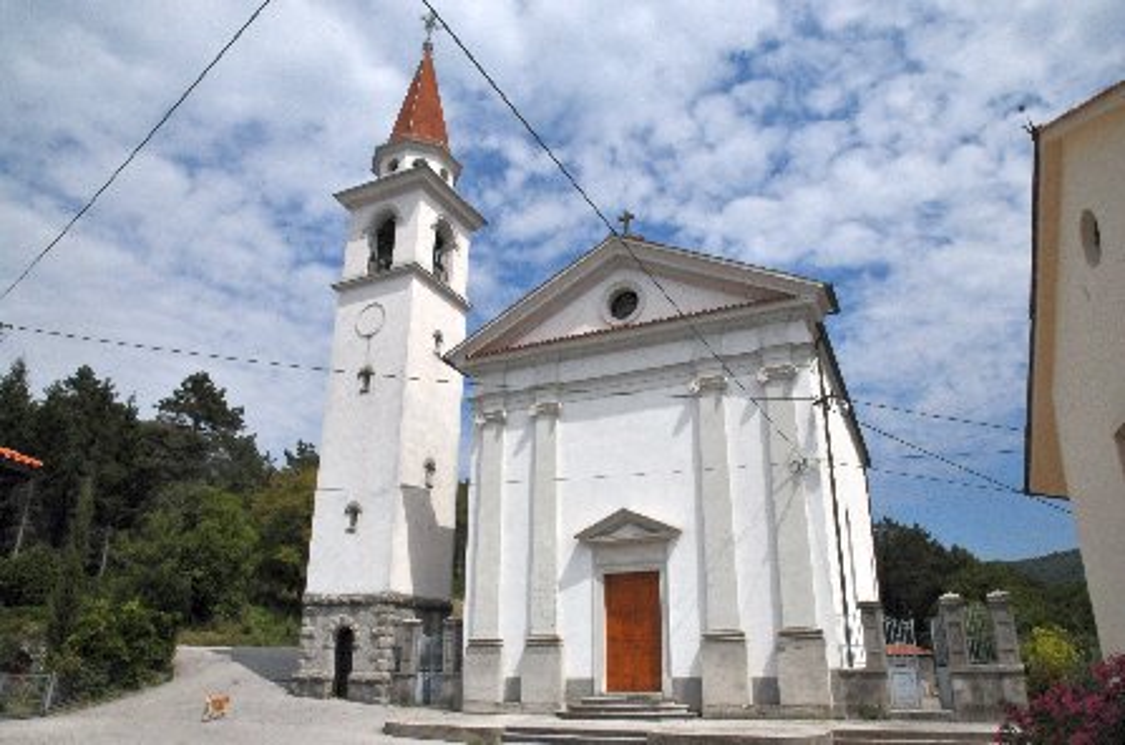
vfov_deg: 52.9
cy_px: 372
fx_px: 748
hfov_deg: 73.9
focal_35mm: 24
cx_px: 562
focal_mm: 16
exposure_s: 1/1600
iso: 1600
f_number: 20
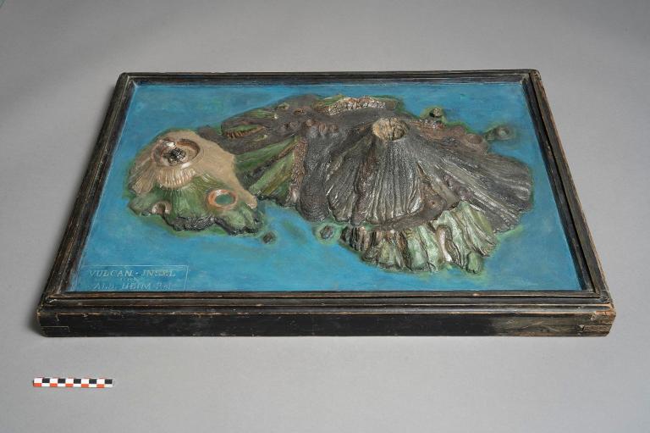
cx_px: 325
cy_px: 216
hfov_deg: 44.5
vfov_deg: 30.5
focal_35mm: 44
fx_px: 794
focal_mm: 44
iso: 400
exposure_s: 1/125
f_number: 16
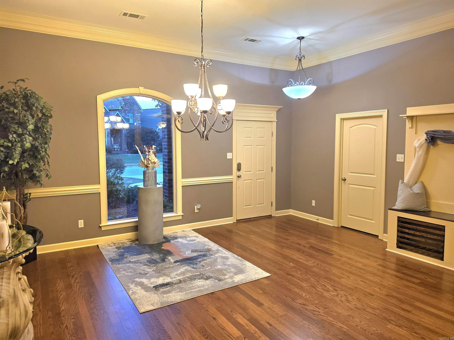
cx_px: 227
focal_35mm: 23
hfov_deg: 73.9
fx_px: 302
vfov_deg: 58.9
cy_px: 170
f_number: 1.4
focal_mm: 6.5
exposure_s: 1/120
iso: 125
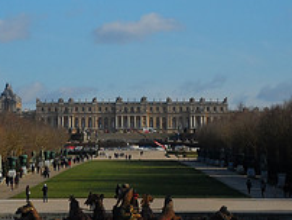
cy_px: -70
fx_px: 1622
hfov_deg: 10.3
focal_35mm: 192
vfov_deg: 7.7
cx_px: 132
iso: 80
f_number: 4.1
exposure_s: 1/750
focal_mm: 12
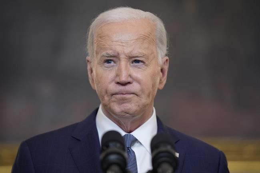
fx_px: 1444
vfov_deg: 6.9
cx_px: 130
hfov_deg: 10.3
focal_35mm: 200
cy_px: 86
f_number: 2.8
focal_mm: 200
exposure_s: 1/250
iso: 2500
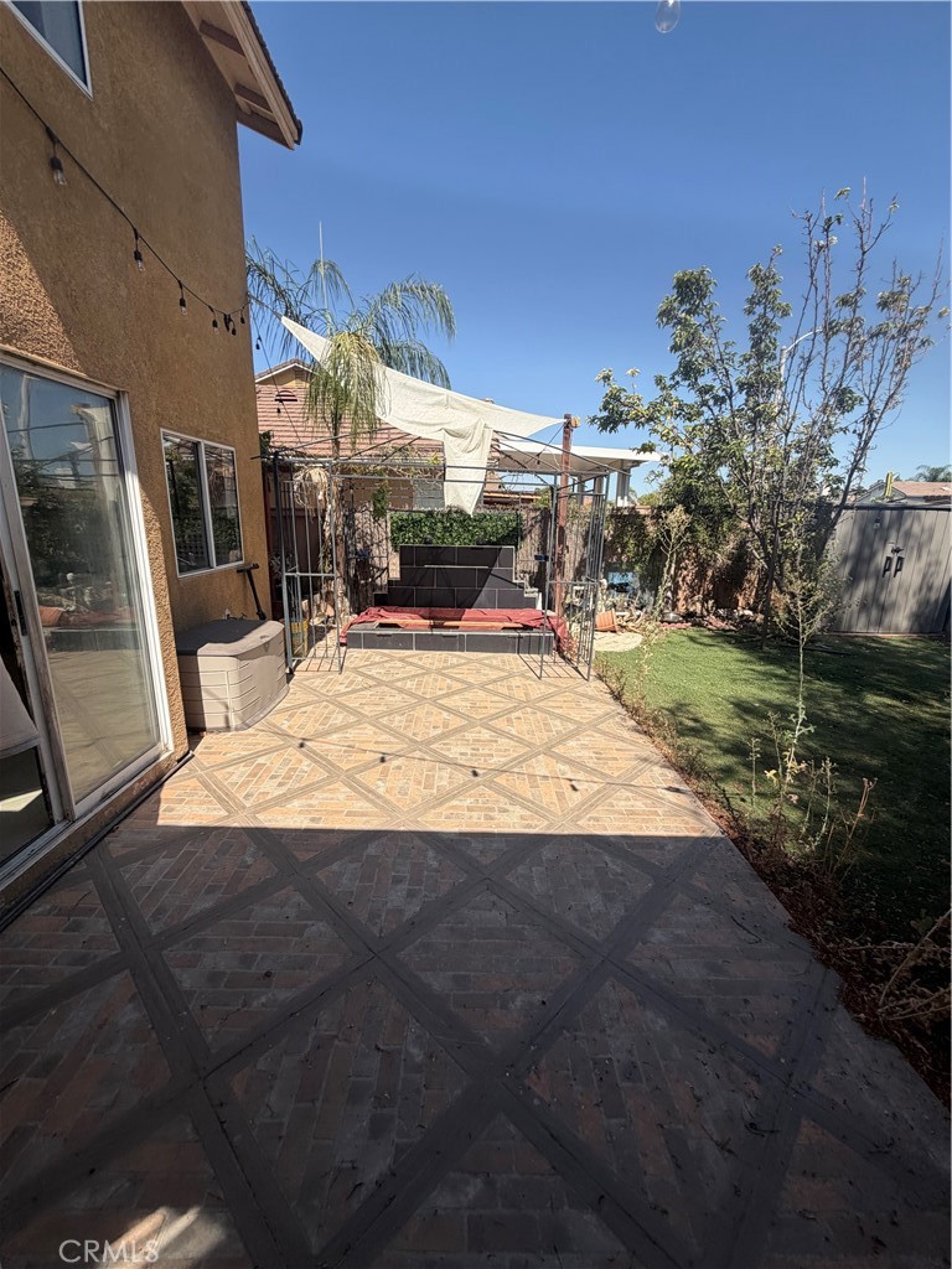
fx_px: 513
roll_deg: -2.5
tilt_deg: -10.7
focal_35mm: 14
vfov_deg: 102.1
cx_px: 476
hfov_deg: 85.7
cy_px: 634
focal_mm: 2.22
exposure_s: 1/770
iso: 32
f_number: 2.2
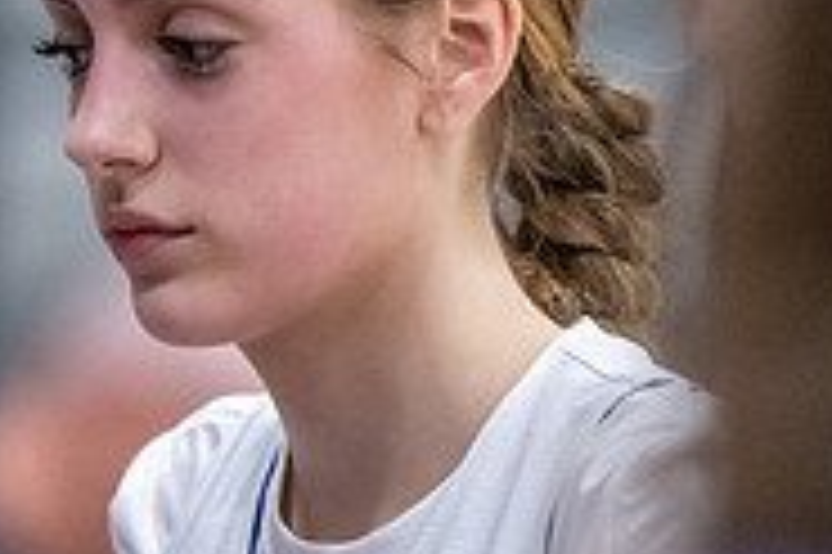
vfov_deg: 1.8
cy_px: 274
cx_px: 135
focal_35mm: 755
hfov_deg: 2.7
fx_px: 17433
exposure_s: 1/1000
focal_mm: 200
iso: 9000
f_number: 2.8
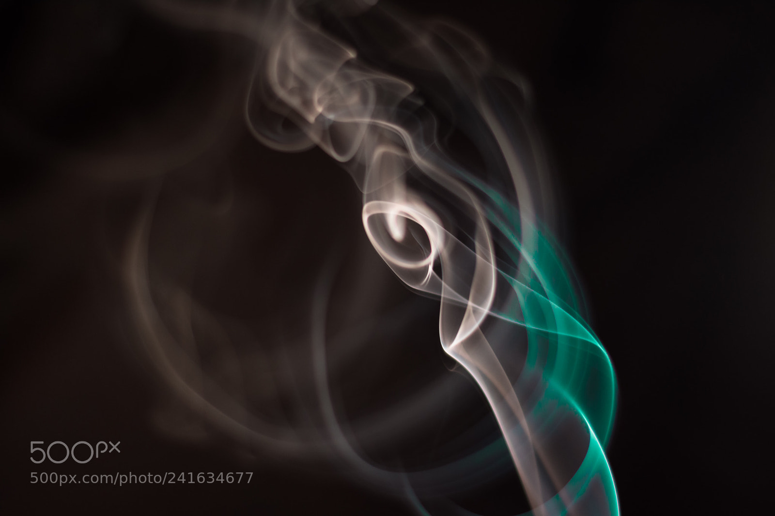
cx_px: 388
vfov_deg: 18.2
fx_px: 1614
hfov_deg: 27.0
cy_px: 258
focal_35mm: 75
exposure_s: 1/400
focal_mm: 50
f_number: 2
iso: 320
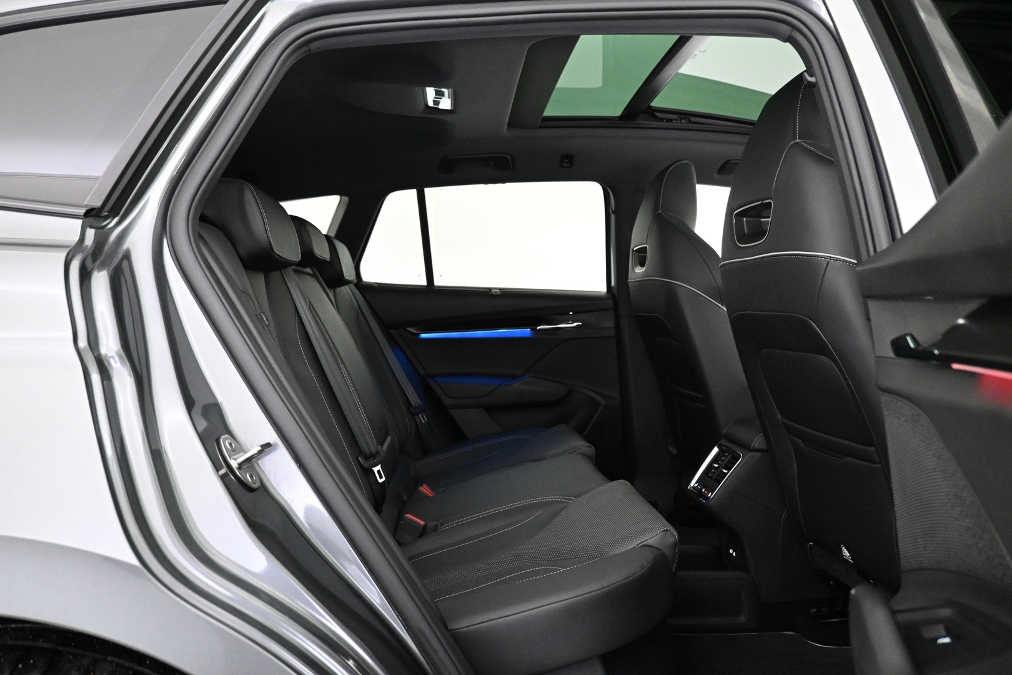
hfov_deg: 70.4
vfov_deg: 50.4
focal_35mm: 26
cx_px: 506
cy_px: 338
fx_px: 717
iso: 4000
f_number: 3.5
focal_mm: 17
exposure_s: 1/40
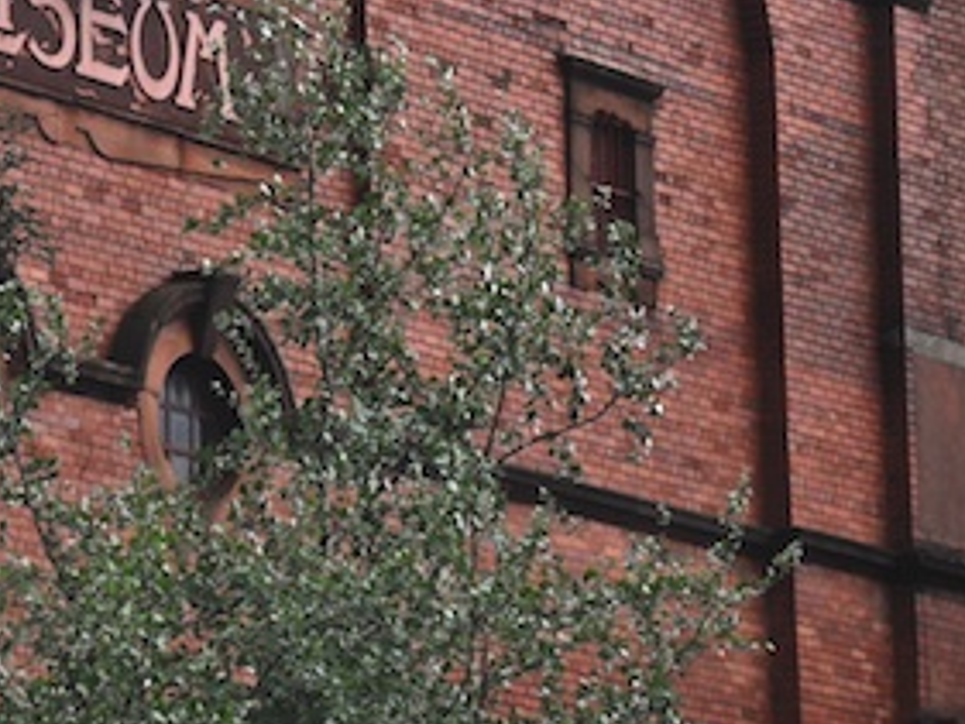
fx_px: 7948
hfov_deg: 6.9
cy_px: 24
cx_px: 146
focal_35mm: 285
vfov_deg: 5.2
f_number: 5.6
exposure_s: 1/250
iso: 80
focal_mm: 19.2
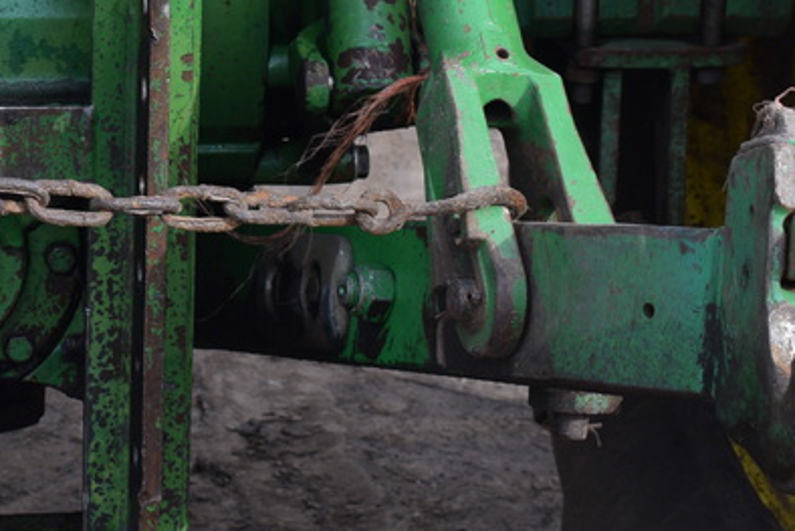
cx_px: -69
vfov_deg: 8.8
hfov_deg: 12.9
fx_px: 3446
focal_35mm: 156
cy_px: -10
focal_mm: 32
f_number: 6.3
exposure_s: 1/320
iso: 200
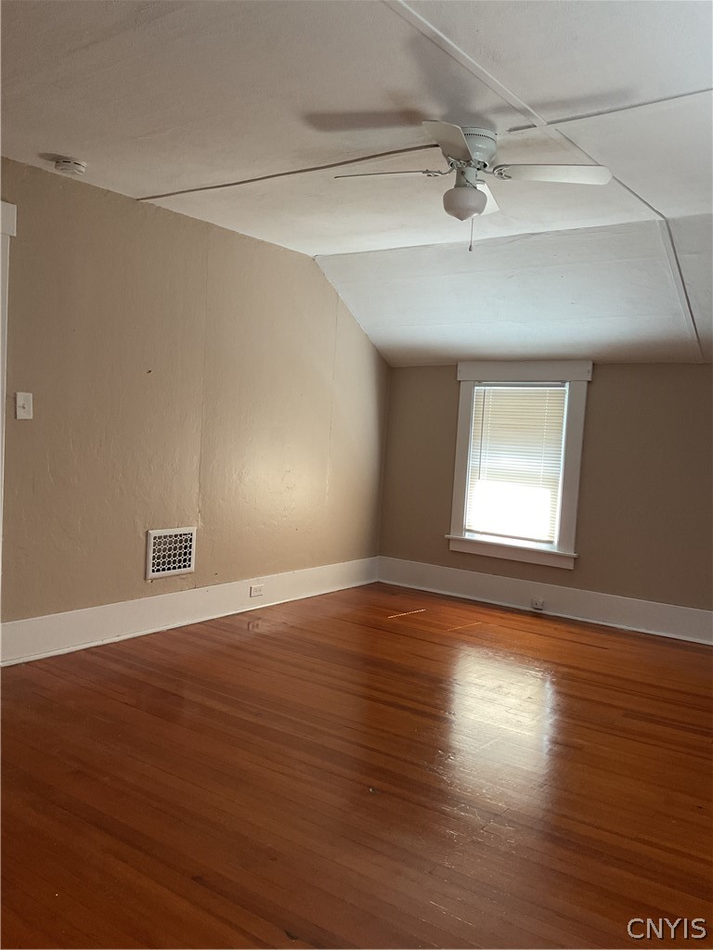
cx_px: 356
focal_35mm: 29
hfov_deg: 48.2
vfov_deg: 61.7
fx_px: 796
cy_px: 475
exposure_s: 1/60
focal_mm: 3
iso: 80
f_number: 1.8
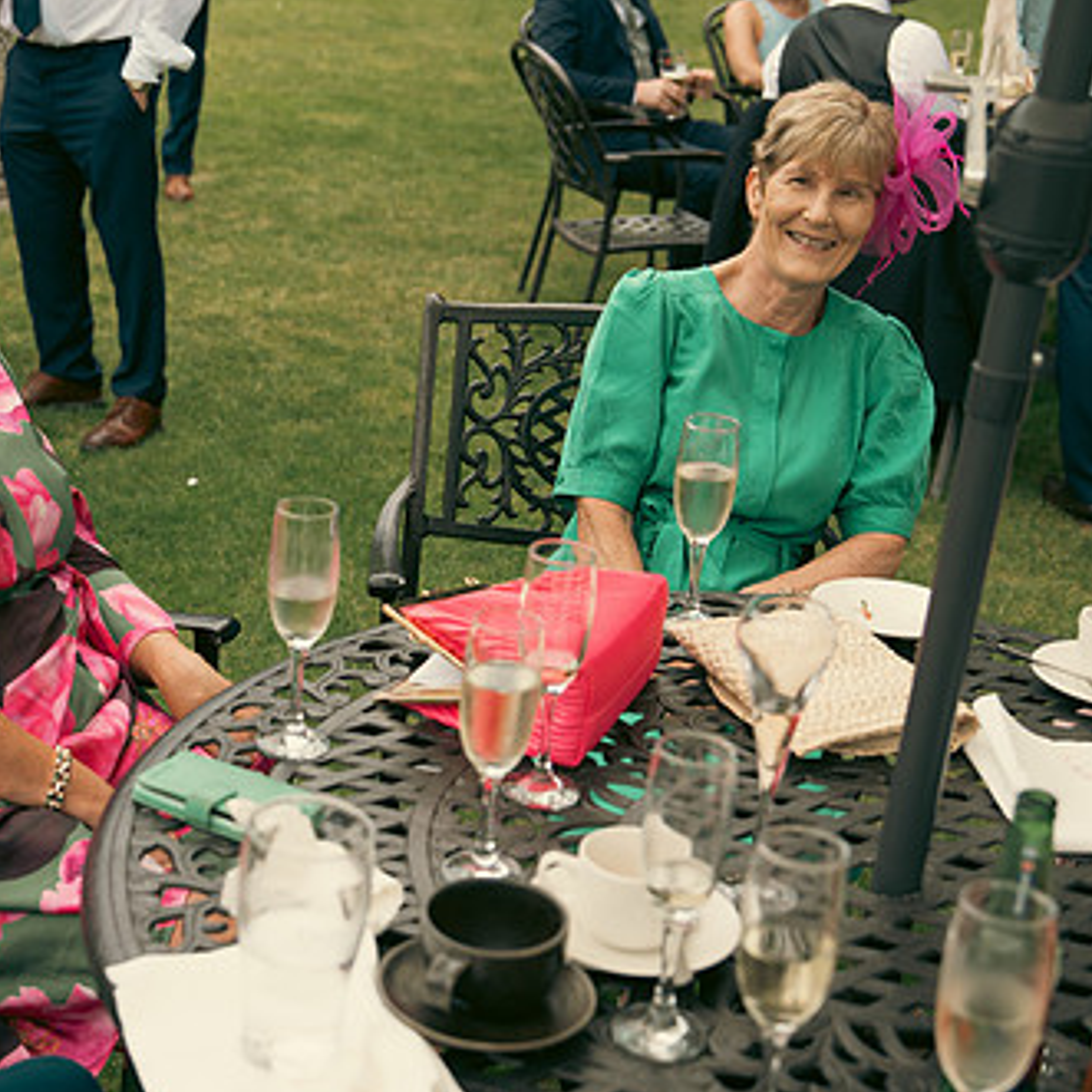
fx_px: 2177
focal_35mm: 61
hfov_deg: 28.0
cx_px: 363
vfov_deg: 28.1
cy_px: 503
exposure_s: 1/320
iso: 125
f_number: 3.5
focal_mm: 41
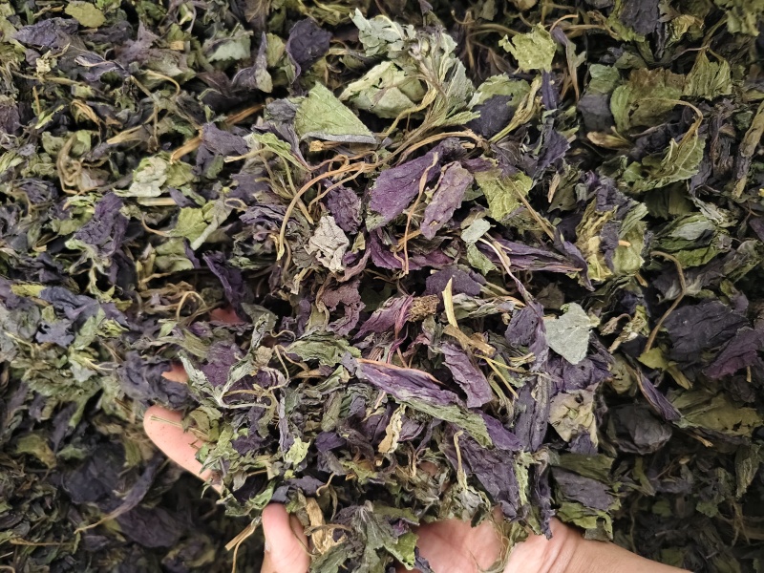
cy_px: 286
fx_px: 508
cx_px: 382
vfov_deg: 58.9
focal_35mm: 23
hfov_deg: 73.9
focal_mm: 5.56
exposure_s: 1/183
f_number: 1.88
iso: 6411
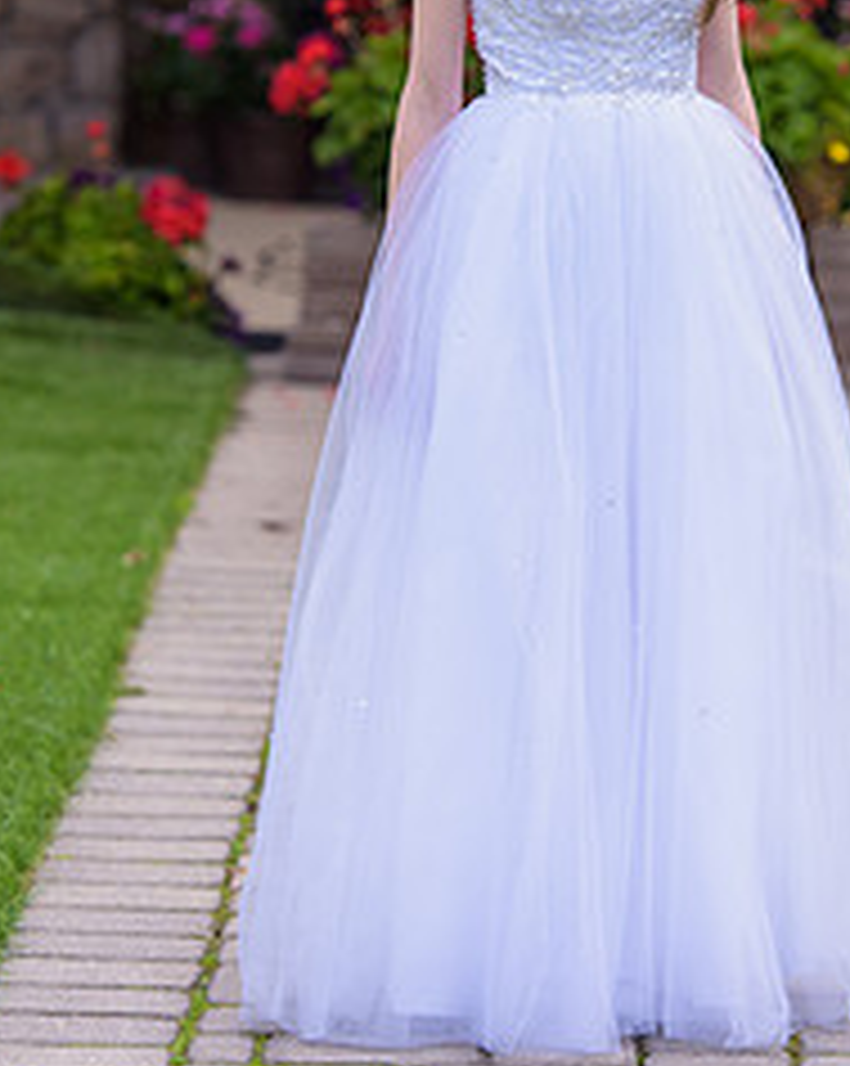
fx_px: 7310
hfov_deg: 6.7
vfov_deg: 8.3
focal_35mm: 232
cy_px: 198
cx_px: 612
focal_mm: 130
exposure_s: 1/1250
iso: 200
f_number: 3.2
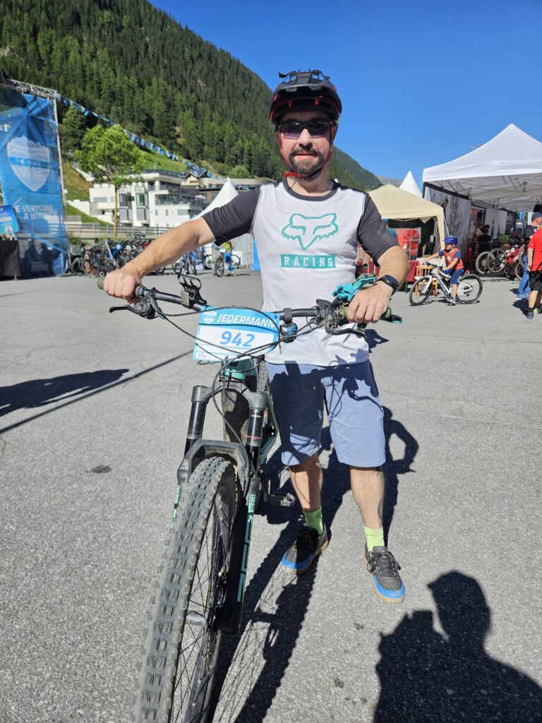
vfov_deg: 73.9
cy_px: 362
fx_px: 480
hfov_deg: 58.9
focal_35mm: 23
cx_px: 271
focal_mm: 5.4
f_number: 1.8
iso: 25
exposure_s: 1/2240
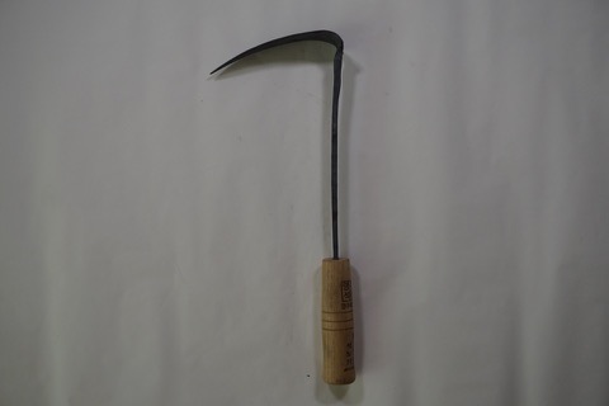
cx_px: 304
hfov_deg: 45.0
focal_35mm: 44
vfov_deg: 30.8
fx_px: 736
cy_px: 203
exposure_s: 1/160
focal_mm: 29
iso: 250
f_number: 4.5
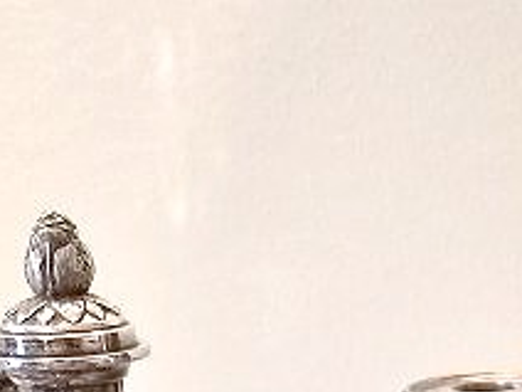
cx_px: 507
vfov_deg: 9.8
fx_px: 1960
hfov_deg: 14.9
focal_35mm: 130
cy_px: 1008
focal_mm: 5.4
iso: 500
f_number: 1.8
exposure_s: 1/100
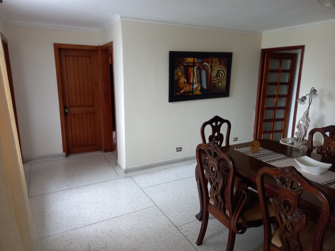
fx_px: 242
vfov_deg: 54.9
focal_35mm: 25
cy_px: 126
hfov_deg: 69.4
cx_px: 168
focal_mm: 4.6
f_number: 2
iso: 200
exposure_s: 1/40
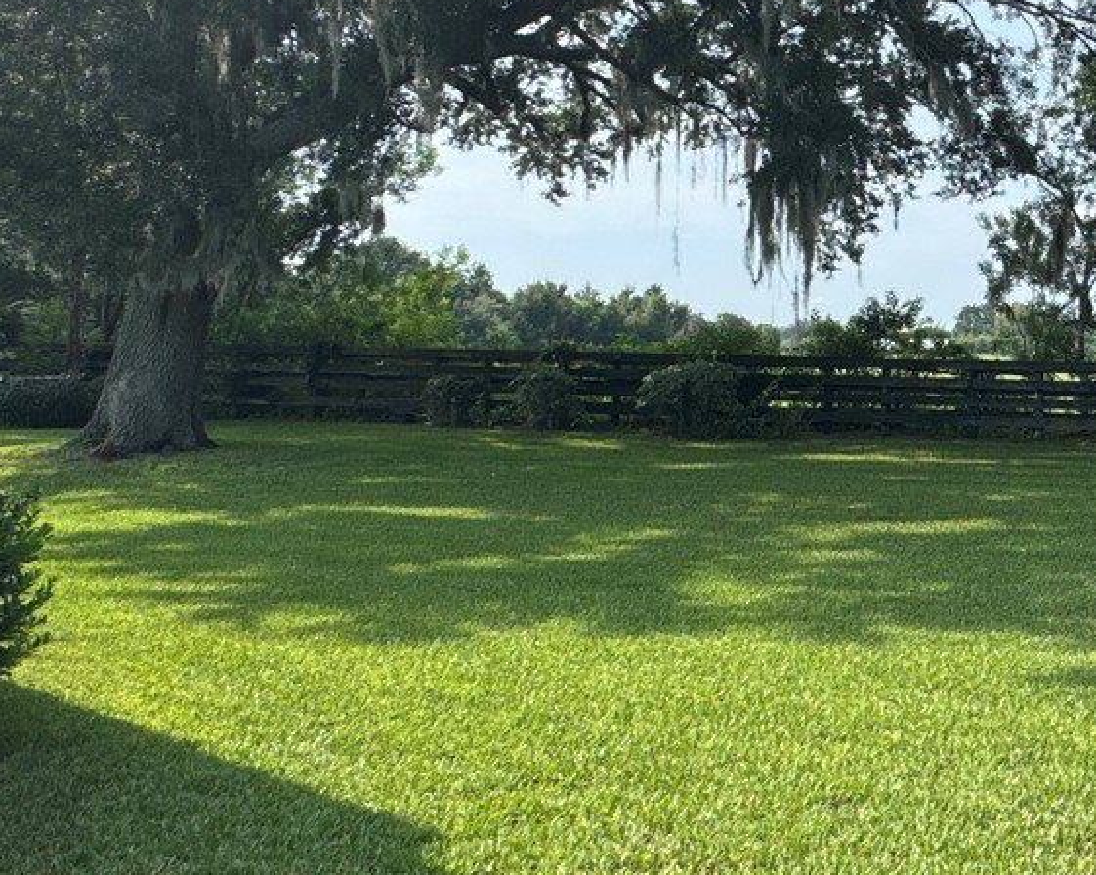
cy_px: 174
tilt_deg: +7.9
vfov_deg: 36.9
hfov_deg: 41.0
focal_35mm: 39
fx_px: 1264
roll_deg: -0.8
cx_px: 1094
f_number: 2.2
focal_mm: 2.22
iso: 50
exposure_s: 1/1217
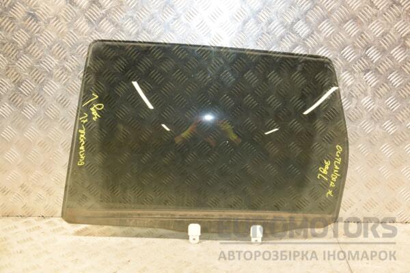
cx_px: 205
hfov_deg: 43.6
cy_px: 136
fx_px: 512
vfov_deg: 29.9
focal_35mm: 45
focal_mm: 30
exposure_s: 1/125
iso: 800
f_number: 5
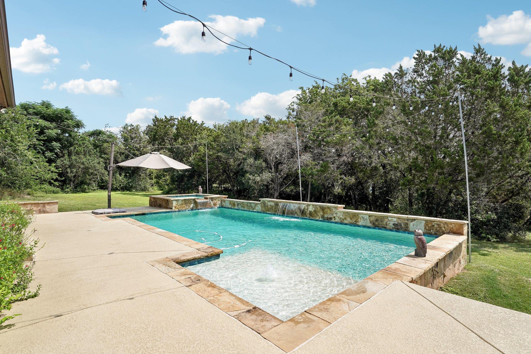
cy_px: 177
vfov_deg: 69.2
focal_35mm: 17
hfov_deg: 92.0
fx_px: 257
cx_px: 266
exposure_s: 1/1600
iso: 400
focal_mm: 17.4
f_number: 8
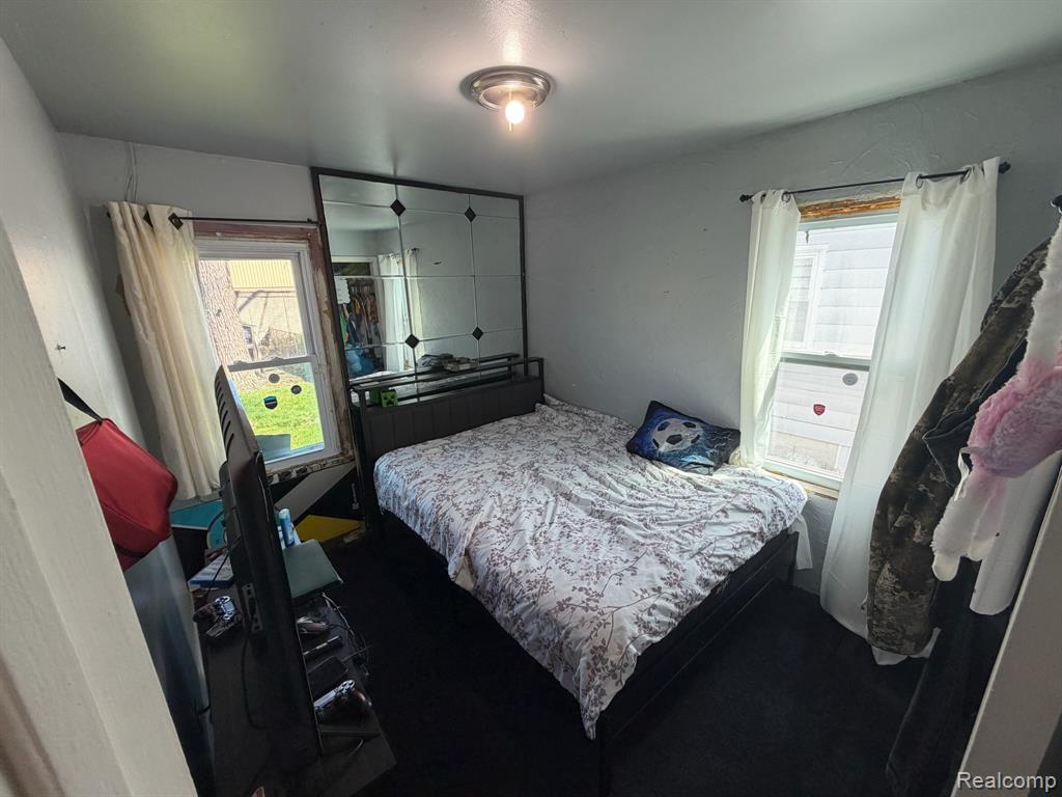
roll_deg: +1.8
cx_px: 531
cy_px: 398
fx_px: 430
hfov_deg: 102.1
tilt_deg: -15.3
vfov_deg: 85.7
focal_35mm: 14
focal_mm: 2.22
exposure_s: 1/120
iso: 125
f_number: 2.2
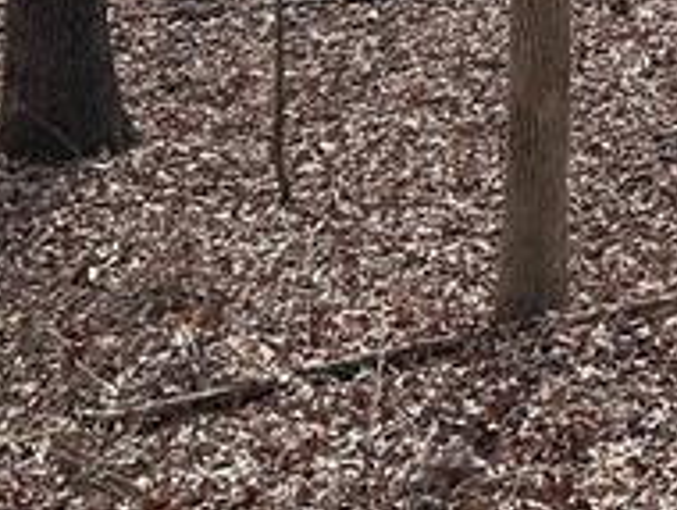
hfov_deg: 12.9
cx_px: 1169
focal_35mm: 140
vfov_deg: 10.1
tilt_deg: -9.3
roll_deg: -0.4
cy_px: -392
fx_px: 2742
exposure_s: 1/1252
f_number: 1.5
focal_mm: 5.7
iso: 50
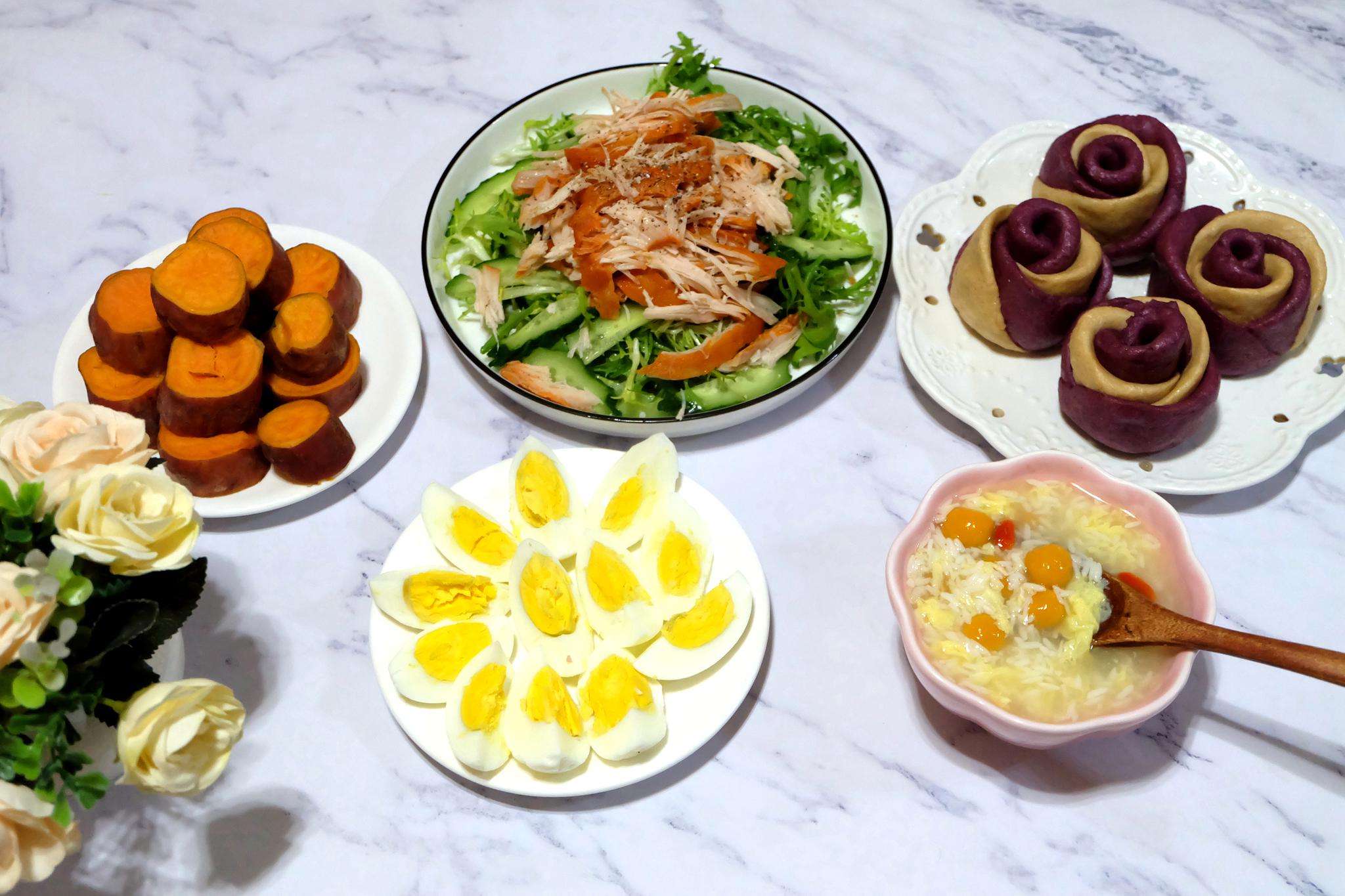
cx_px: 672
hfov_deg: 41.9
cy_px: 448
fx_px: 1756
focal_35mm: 47
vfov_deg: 28.6
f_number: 4.7
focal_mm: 31
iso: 3200
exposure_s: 1/30
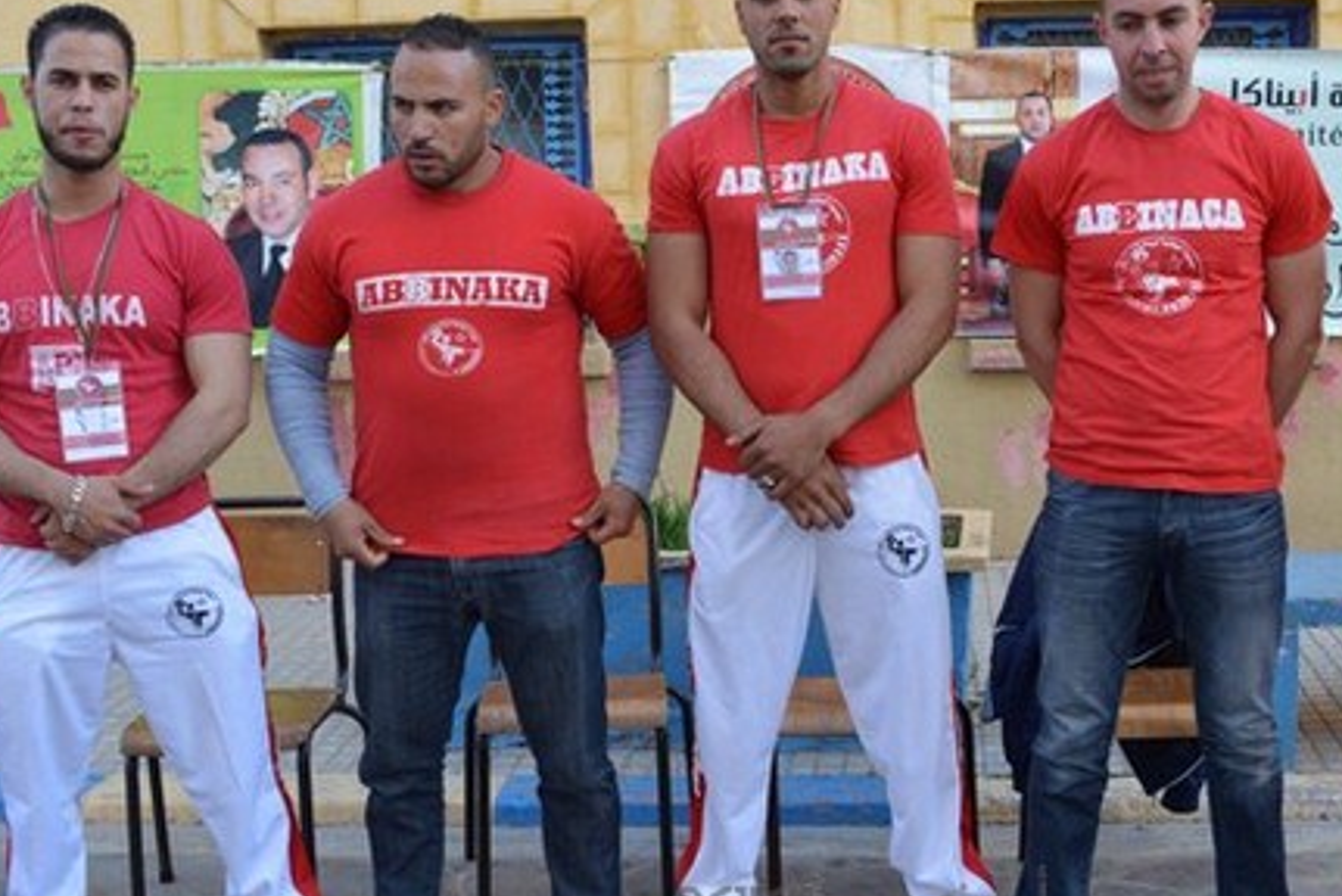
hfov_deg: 40.0
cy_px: 465
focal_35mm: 49
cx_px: 850
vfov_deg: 27.6
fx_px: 1828
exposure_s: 1/160
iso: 200
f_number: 6.3
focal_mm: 22
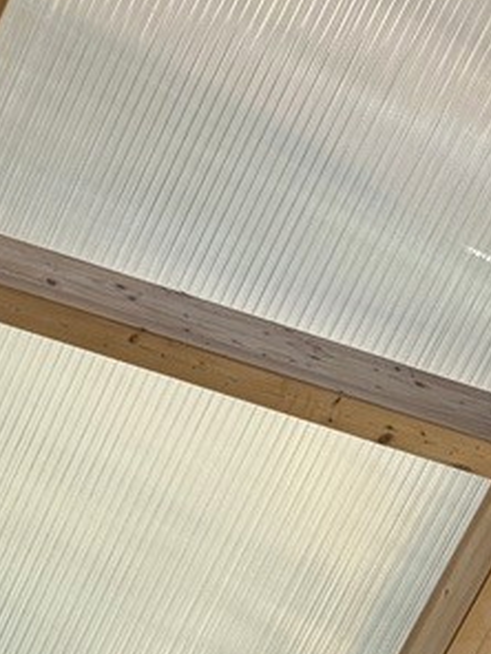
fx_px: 3139
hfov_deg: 8.6
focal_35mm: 166
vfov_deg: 11.5
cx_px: -336
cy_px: -303
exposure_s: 1/888
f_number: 1.78
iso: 64
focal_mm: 6.76
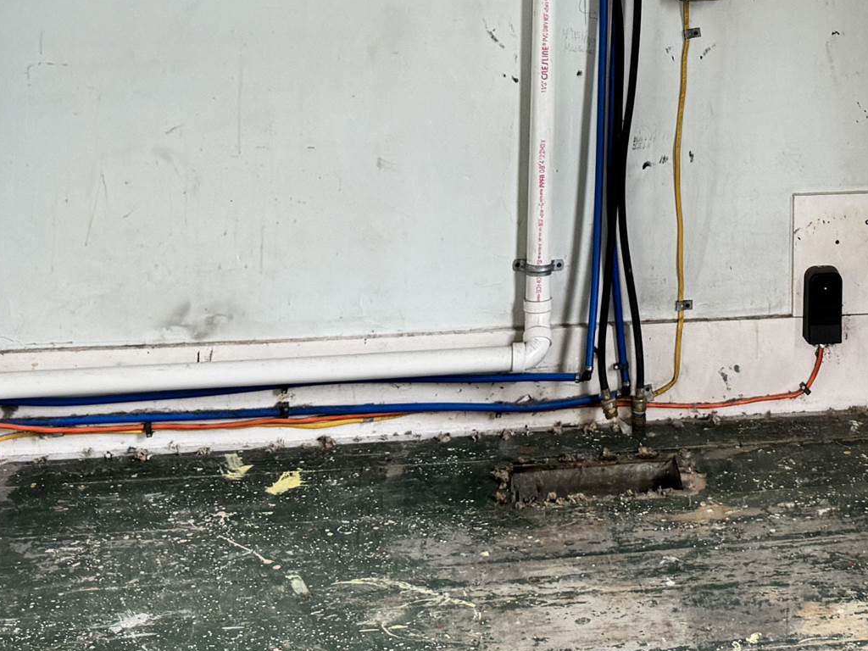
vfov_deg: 19.1
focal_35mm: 72
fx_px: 1805
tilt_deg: -1.5
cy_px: -166
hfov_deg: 25.8
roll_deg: -0.6
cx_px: 845
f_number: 1.78
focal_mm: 6.76
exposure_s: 1/60
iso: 160
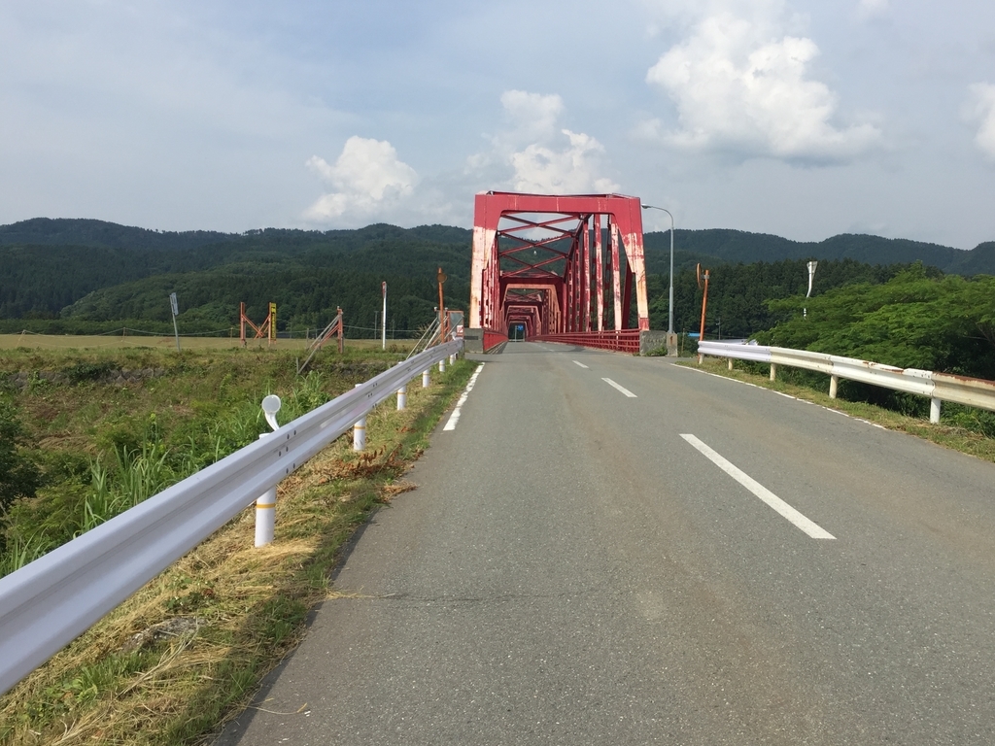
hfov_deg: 53.7
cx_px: 571
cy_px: 334
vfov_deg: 41.7
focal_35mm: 34
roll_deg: -0.2
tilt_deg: -0.5
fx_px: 977
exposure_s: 1/2326
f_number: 2.2
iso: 32
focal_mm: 4.15
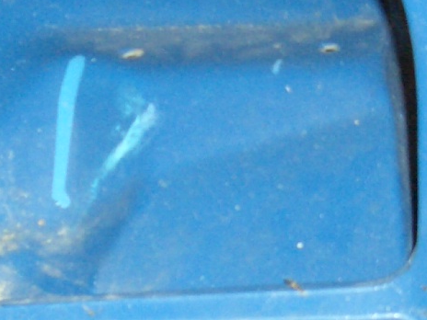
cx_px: 173
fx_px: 2085
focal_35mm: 169
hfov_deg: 11.7
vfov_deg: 8.8
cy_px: 180
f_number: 3.1
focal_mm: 8.2
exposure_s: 1/60
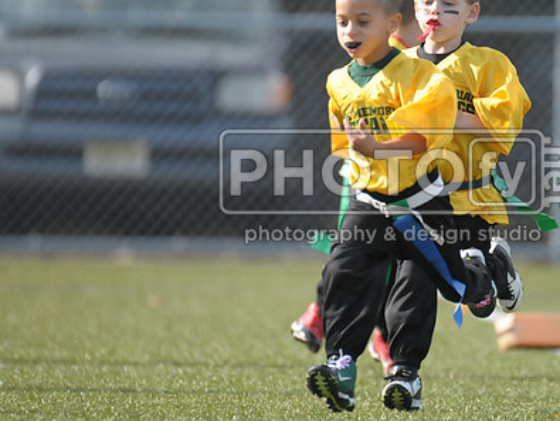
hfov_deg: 2.3
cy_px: 182
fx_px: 13682
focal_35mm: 845
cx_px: 388
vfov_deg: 1.8
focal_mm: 400
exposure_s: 1/4000
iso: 1600
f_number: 4
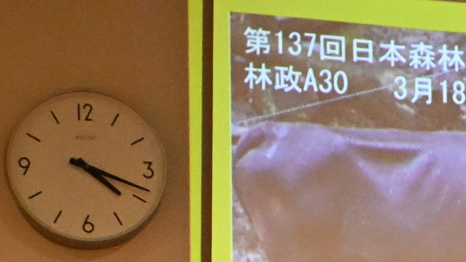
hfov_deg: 8.1
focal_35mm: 260
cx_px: 754
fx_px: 3212
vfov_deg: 4.5
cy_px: 833
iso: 2500
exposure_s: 1/250
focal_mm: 26.5
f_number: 4.5
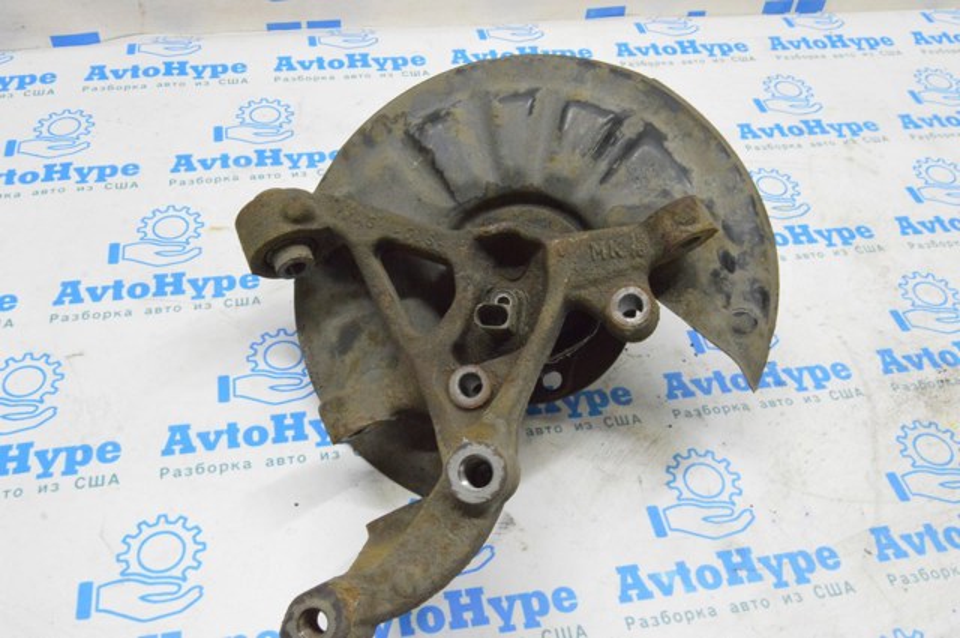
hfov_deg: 55.2
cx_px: 480
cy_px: 319
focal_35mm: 34
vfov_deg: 38.3
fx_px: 919
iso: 6400
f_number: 20
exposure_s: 1/15
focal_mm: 23
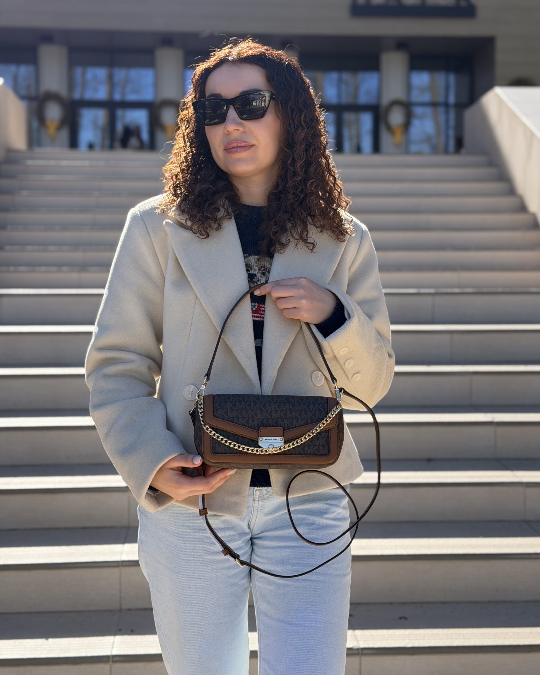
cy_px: 312
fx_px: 1019
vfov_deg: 36.6
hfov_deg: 29.7
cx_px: 275
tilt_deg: -0.5
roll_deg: +0.1
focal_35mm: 51
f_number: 1.78
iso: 80
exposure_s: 1/2415
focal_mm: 6.76
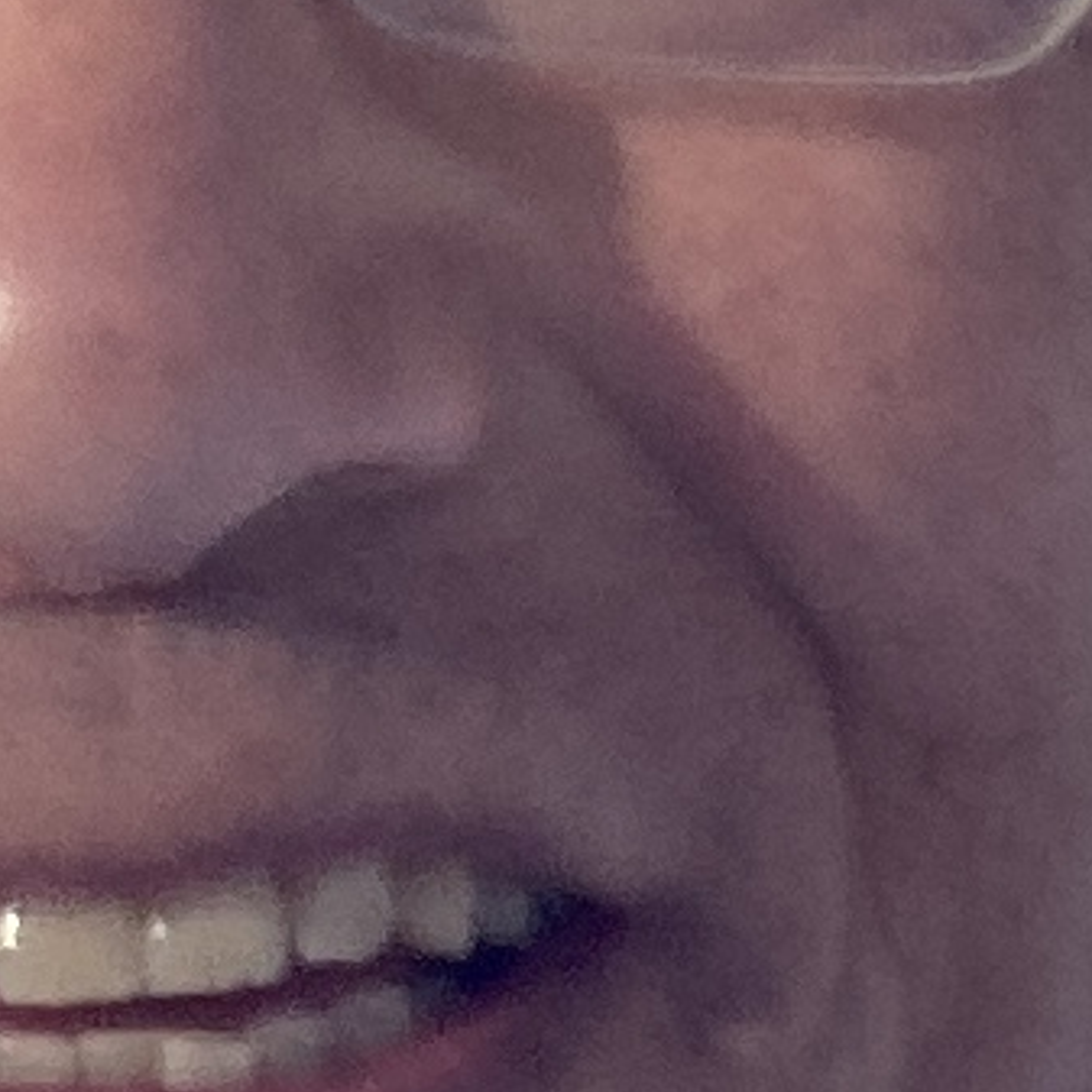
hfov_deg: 6.5
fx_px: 9244
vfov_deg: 6.7
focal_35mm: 259
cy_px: -642
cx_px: 2275
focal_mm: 2.87
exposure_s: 1/1458
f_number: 2.2
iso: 20
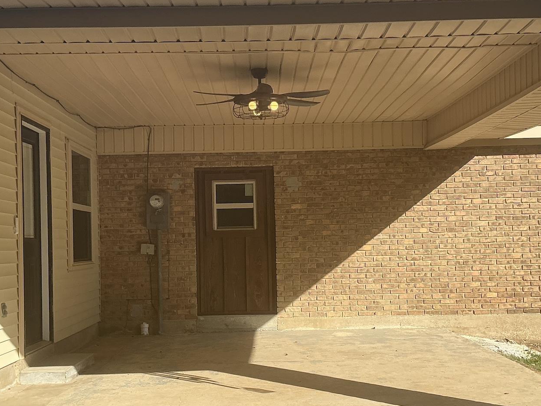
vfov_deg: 31.5
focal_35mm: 46
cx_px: 260
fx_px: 719
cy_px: 234
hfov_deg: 41.2
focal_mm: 3
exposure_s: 1/1250
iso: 25
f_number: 1.8
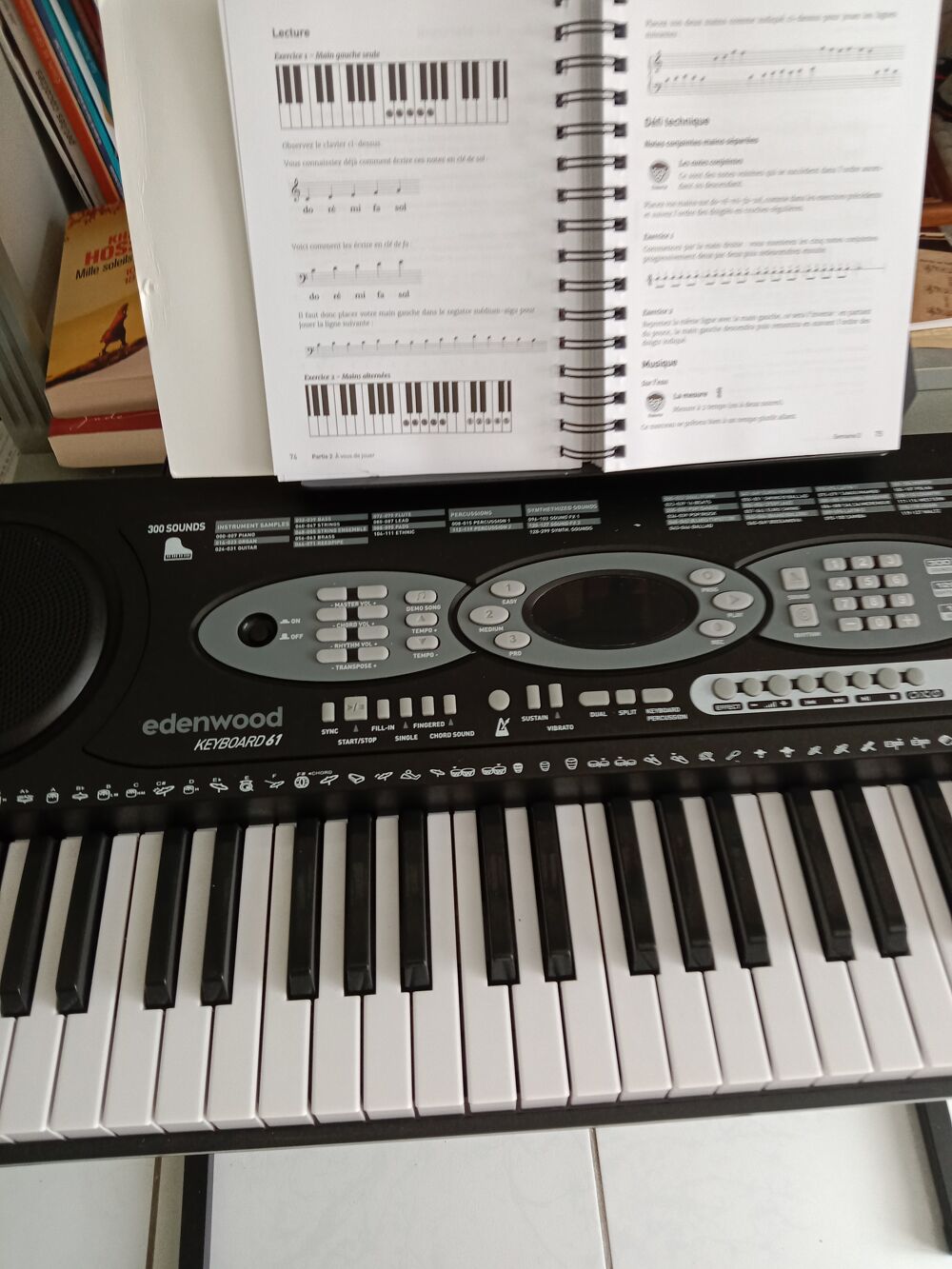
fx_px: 990
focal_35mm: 27
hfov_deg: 51.4
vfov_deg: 65.3
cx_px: 476
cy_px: 634
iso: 177
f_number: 2.2
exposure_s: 1/33.3
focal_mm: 3.65
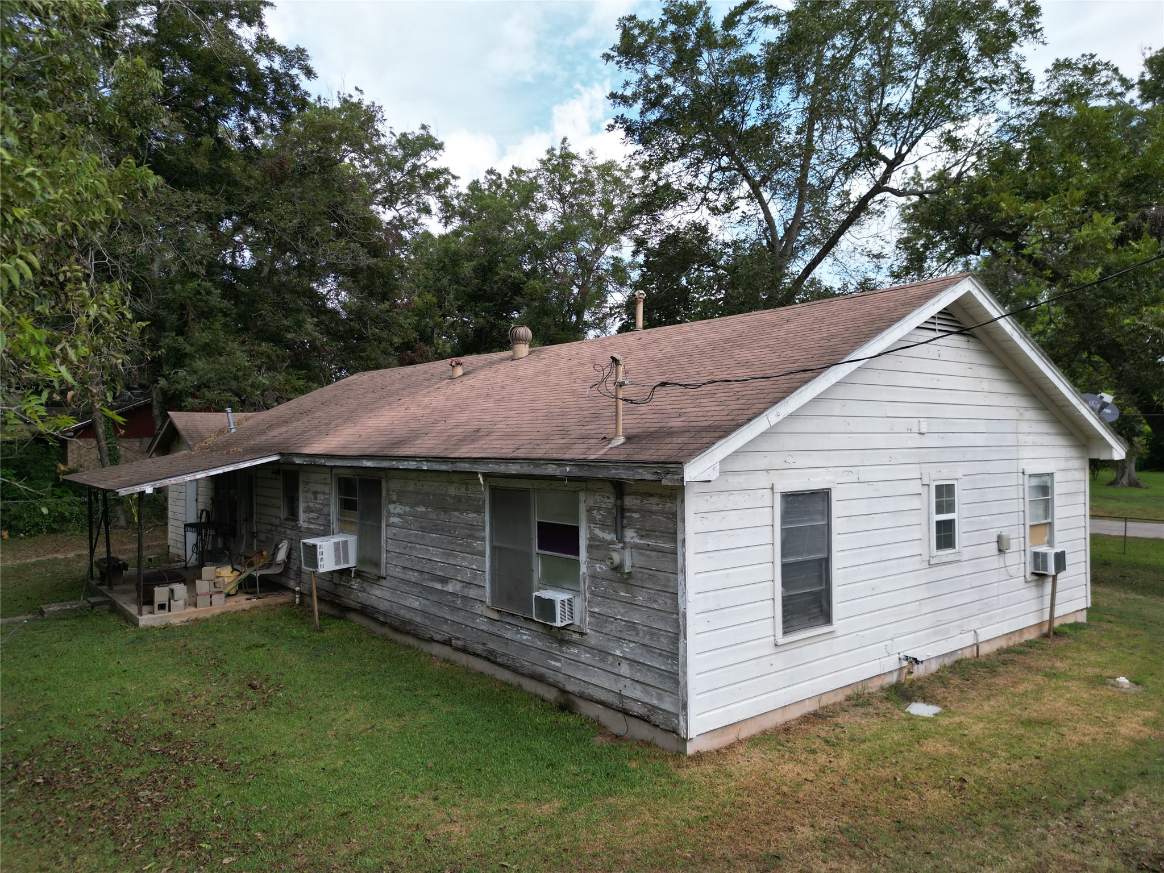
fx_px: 807
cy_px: 436
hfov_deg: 71.6
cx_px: 582
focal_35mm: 24
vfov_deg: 56.8
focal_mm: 6.72
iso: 130
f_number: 1.7
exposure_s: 1/1500
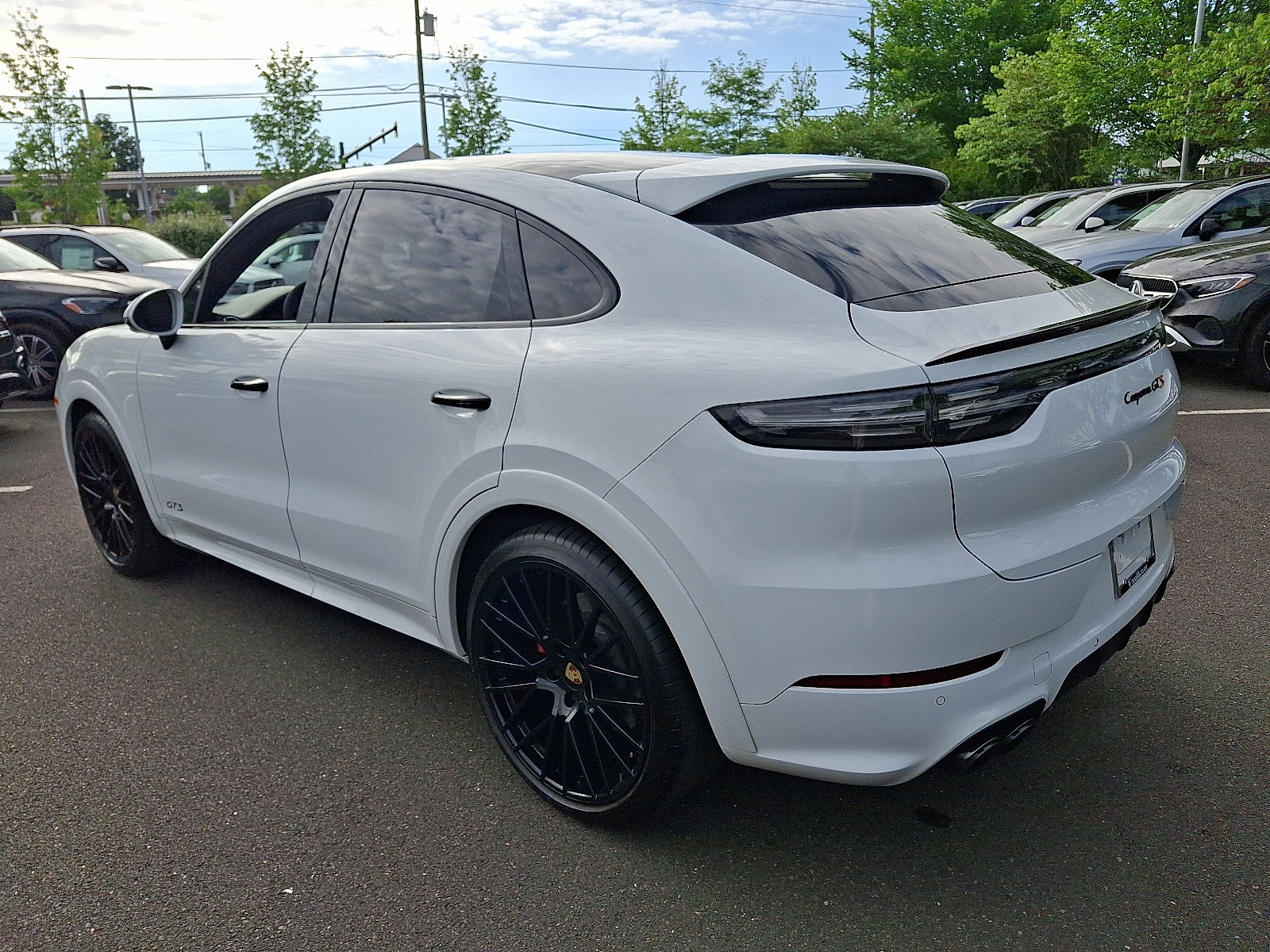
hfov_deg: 69.4
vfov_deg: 54.9
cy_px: 476
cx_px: 635
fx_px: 917
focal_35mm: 25
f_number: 1.8
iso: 25
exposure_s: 1/2000
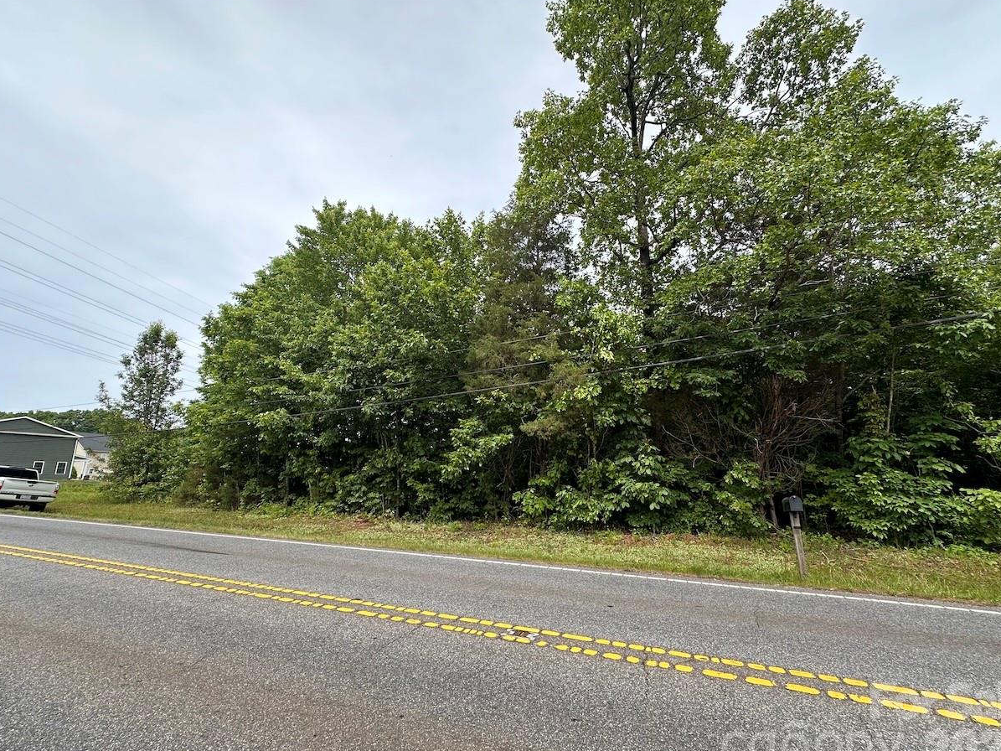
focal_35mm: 15
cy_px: 383
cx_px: 501
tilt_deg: +13.7
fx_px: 434
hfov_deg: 98.2
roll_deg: +0.3
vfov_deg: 81.7
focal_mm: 2.22
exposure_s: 1/425
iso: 40
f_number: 2.2
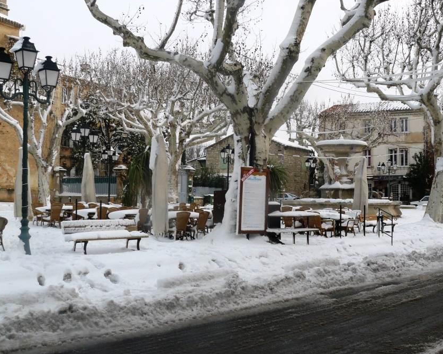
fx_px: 564
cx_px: 267
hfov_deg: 42.7
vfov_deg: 34.9
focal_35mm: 43
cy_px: 180
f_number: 5.6
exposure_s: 1/320
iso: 100
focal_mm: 6
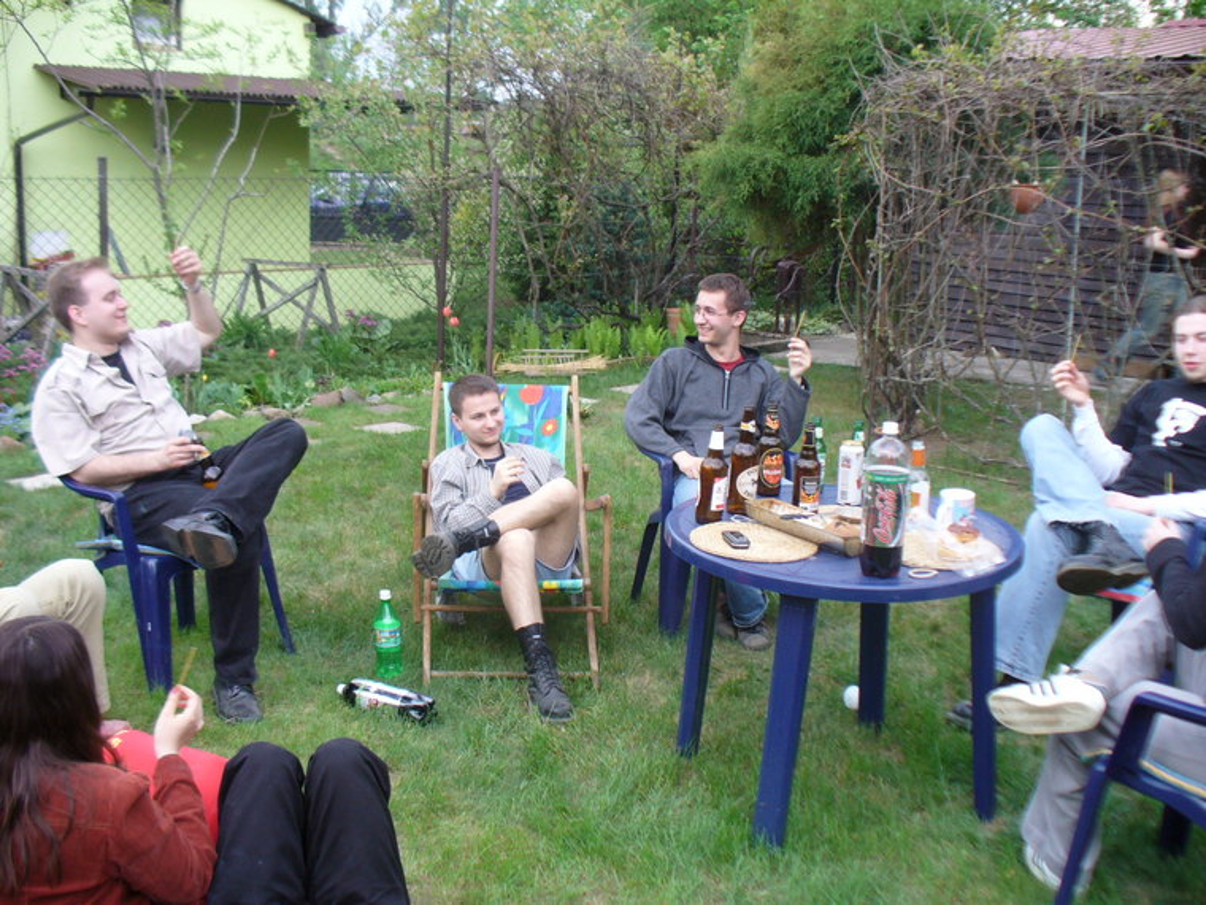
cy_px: 452
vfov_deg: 38.7
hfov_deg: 50.1
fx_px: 1289
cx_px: 603
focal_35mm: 37
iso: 100
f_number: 2.8
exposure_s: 1/30
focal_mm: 6.1
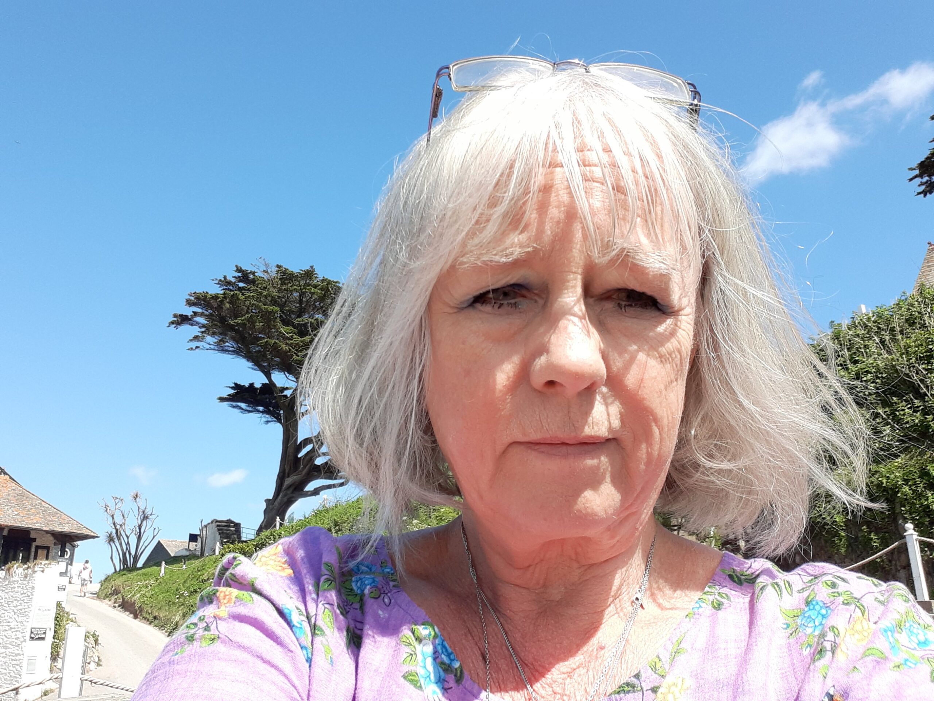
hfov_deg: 58.4
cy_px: 350
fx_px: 836
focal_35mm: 31
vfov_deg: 45.4
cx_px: 467
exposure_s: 1/698
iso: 40
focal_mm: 2.61
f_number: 2
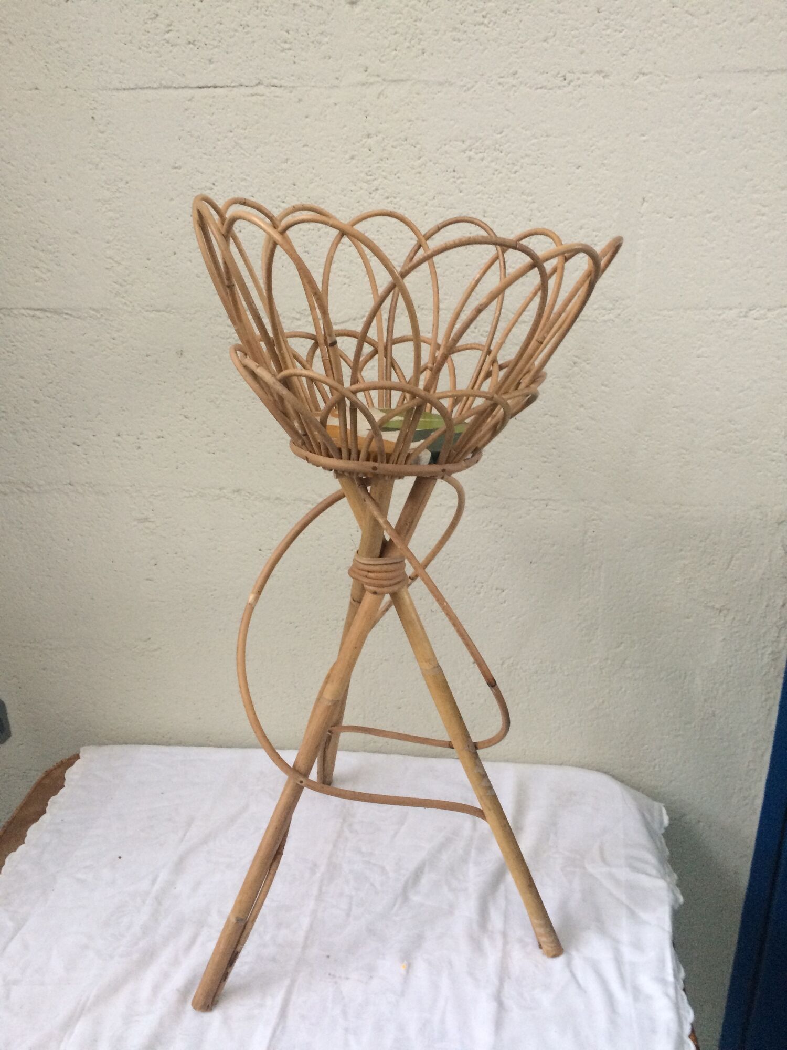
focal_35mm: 29
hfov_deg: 48.2
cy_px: 525
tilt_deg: -23.7
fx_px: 879
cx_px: 394
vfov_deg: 61.7
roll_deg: +0.9
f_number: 2.2
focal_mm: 4.15
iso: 200
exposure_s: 1/33
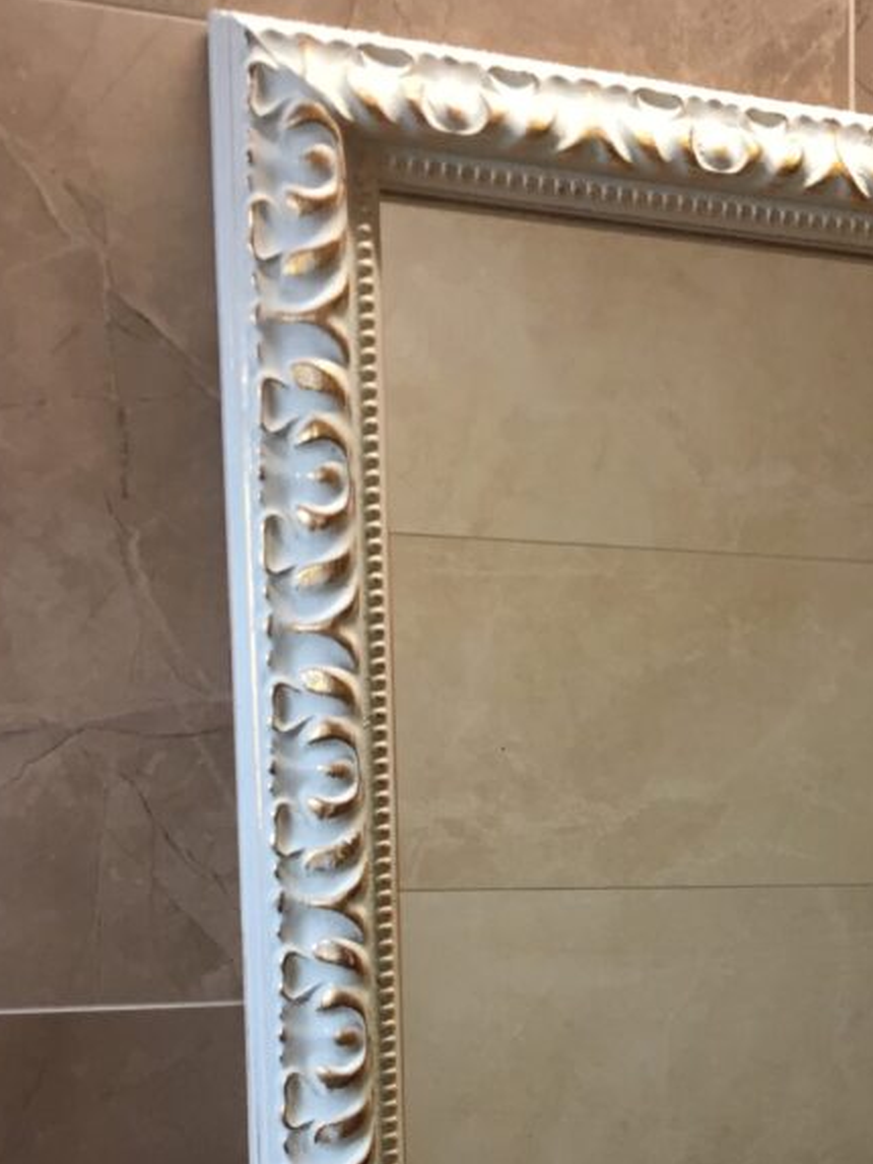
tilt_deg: -4.1
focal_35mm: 54
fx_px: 1815
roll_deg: +0.3
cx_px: 753
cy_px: 1019
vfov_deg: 33.9
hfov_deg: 26.3
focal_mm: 4.15
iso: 100
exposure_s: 1/33
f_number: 2.2
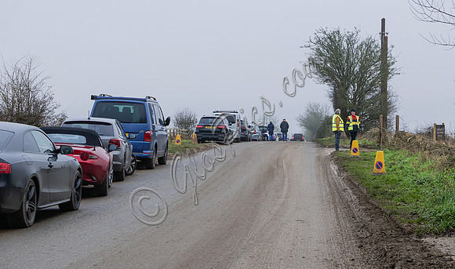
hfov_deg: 22.7
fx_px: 1132
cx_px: 270
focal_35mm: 93
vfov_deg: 13.6
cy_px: 143
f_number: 4.5
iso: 200
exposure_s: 1/125
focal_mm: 34
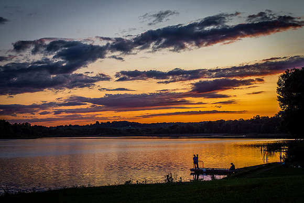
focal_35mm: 62
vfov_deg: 22.0
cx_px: 152
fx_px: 521
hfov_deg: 32.6
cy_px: 102
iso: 400
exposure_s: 1/250
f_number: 8
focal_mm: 40
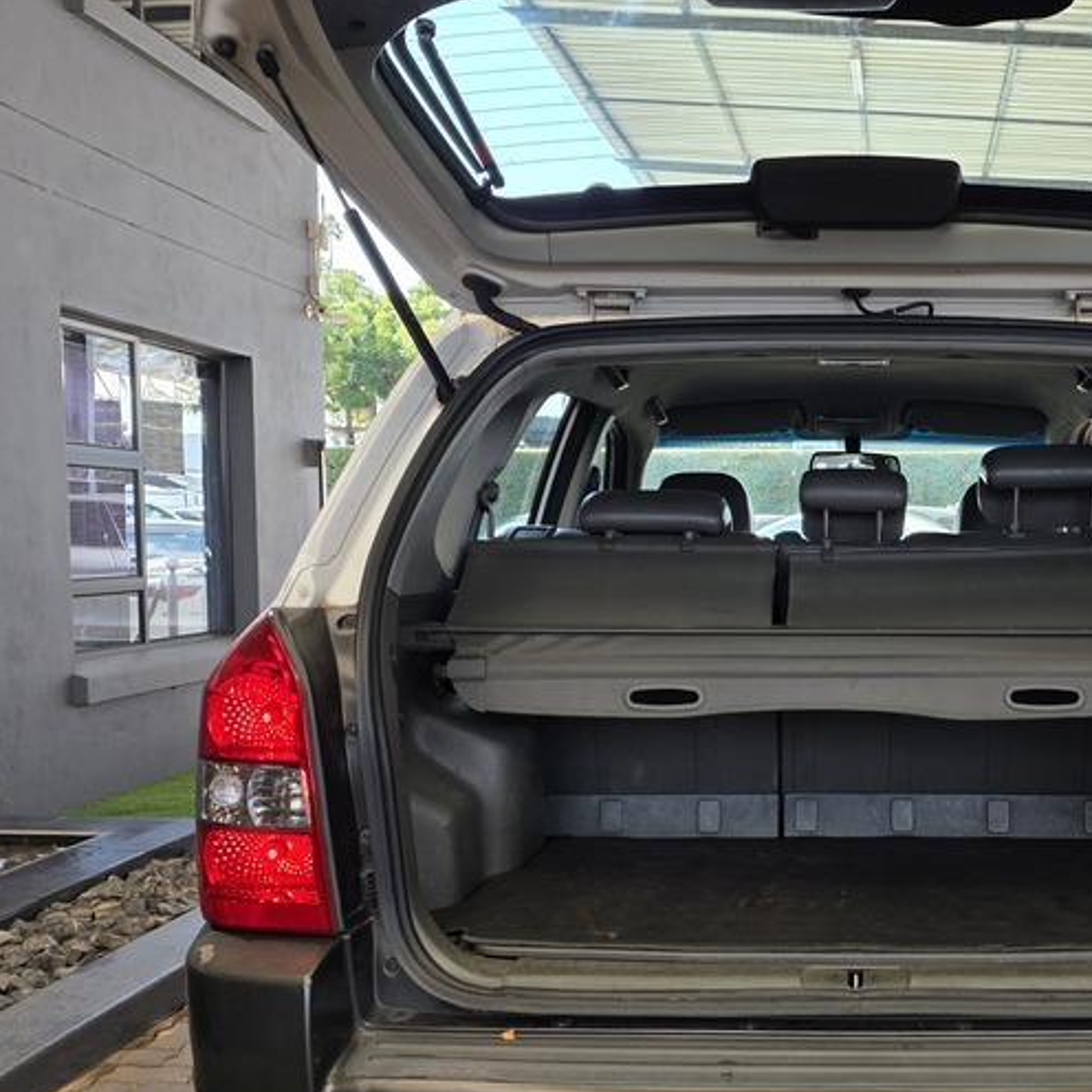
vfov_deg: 39.8
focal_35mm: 42
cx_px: 859
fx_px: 1499
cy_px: 660
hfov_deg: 38.7
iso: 40
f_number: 1.7
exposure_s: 1/180
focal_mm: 6.25
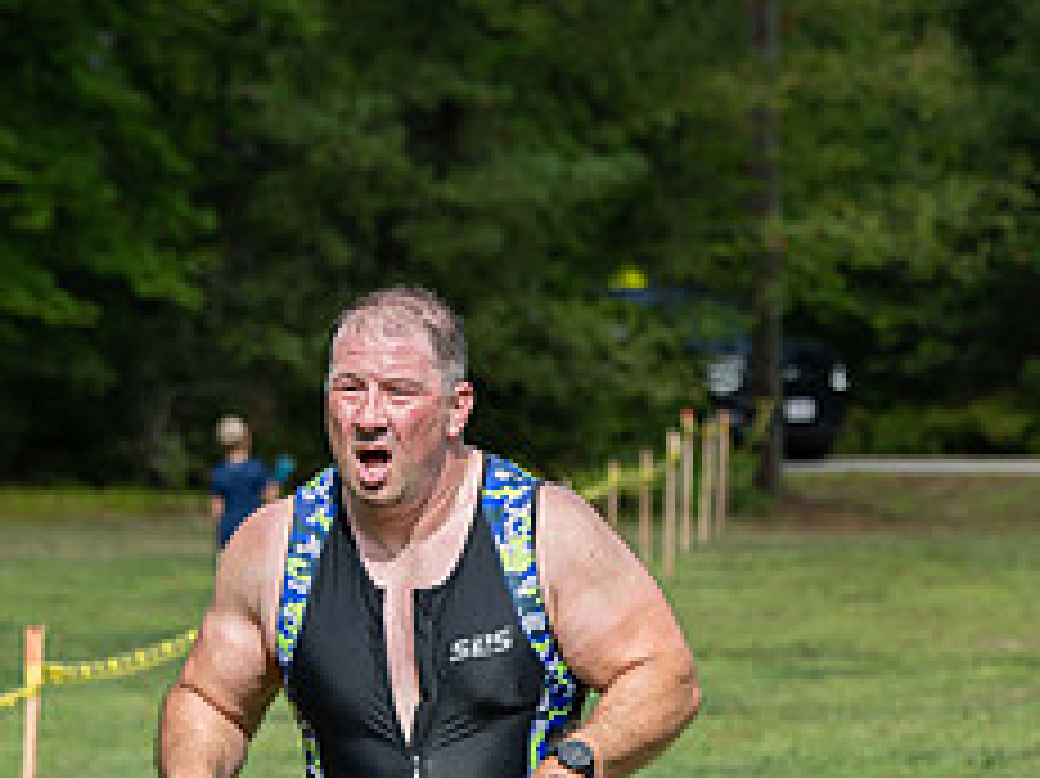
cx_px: 869
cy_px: 798
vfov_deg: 5.5
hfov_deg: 7.3
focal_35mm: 271
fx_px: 8138
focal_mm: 112
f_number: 5
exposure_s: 1/1000
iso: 200
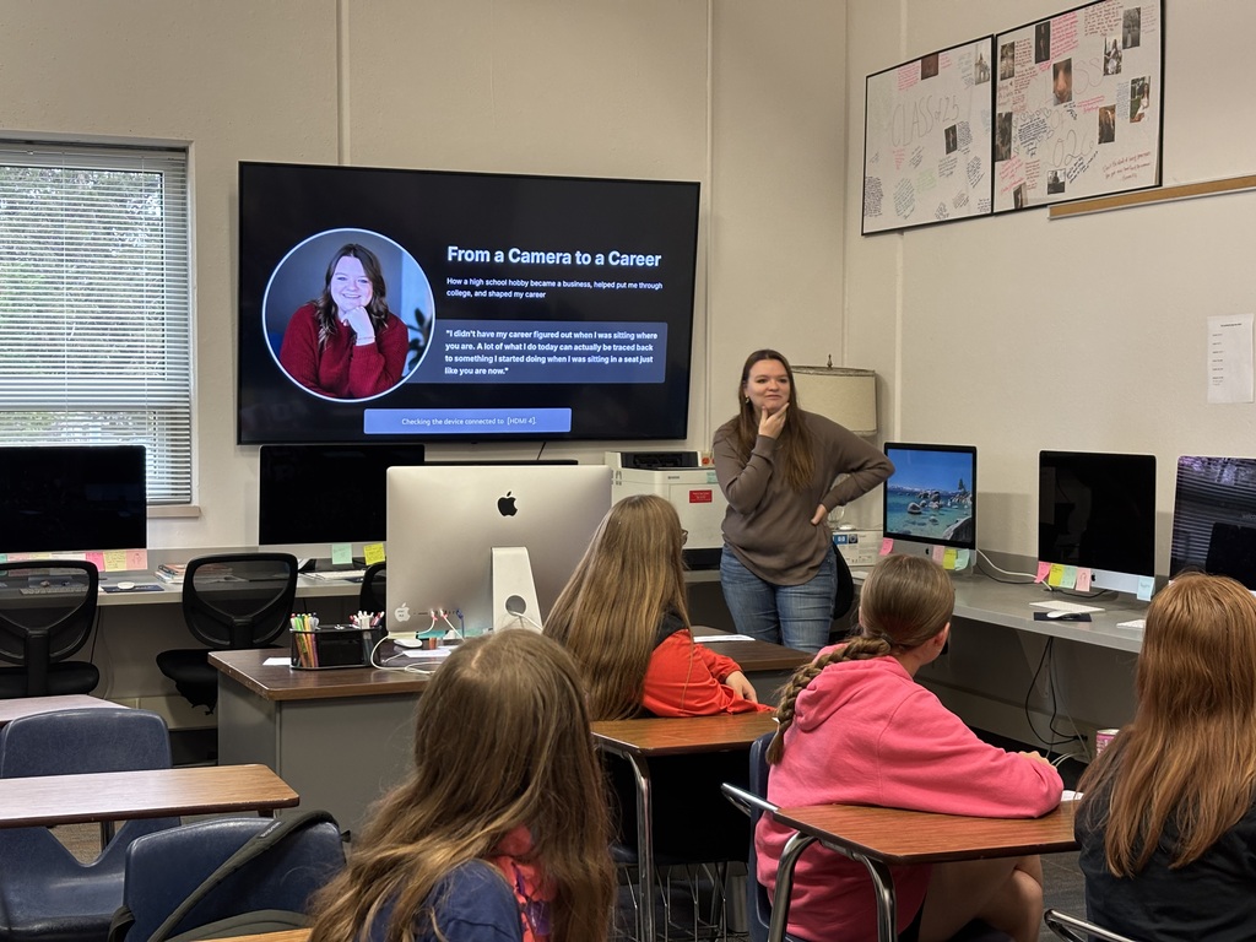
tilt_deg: -2.2
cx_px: 628
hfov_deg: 36.8
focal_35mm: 52
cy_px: 471
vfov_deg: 28.0
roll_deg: -0.7
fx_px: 1887
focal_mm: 5.96
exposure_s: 1/60
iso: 125
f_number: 1.6
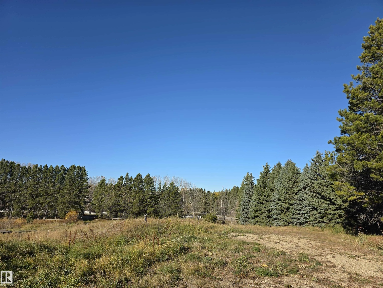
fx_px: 254
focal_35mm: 23
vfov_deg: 58.9
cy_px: 144
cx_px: 192
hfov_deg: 73.9
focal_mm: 6.3
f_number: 1.7
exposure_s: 1/5608
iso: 80
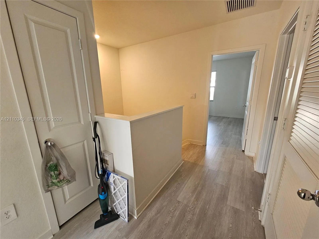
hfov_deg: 106.2
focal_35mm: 13
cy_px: 120
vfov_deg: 89.9
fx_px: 120
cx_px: 160
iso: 250
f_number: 2.2
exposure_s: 1/60
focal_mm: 2.2
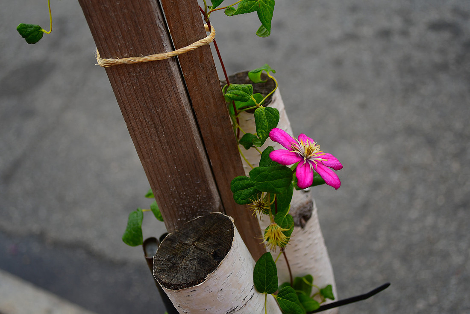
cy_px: 157
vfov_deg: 26.0
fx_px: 679
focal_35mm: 52
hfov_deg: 38.2
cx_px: 235
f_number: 5
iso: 200
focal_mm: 35
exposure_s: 1/400
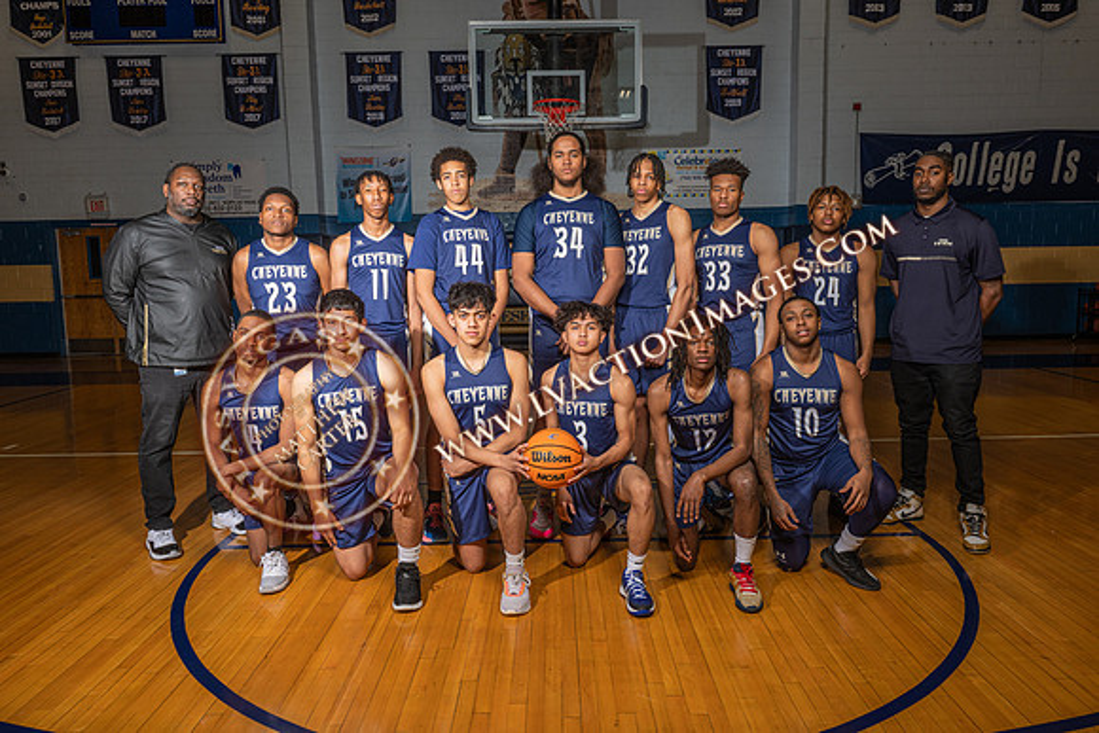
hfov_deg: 71.3
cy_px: 363
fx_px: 767
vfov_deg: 51.1
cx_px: 554
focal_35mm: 25
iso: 125
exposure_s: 1/125
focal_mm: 24
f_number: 7.1
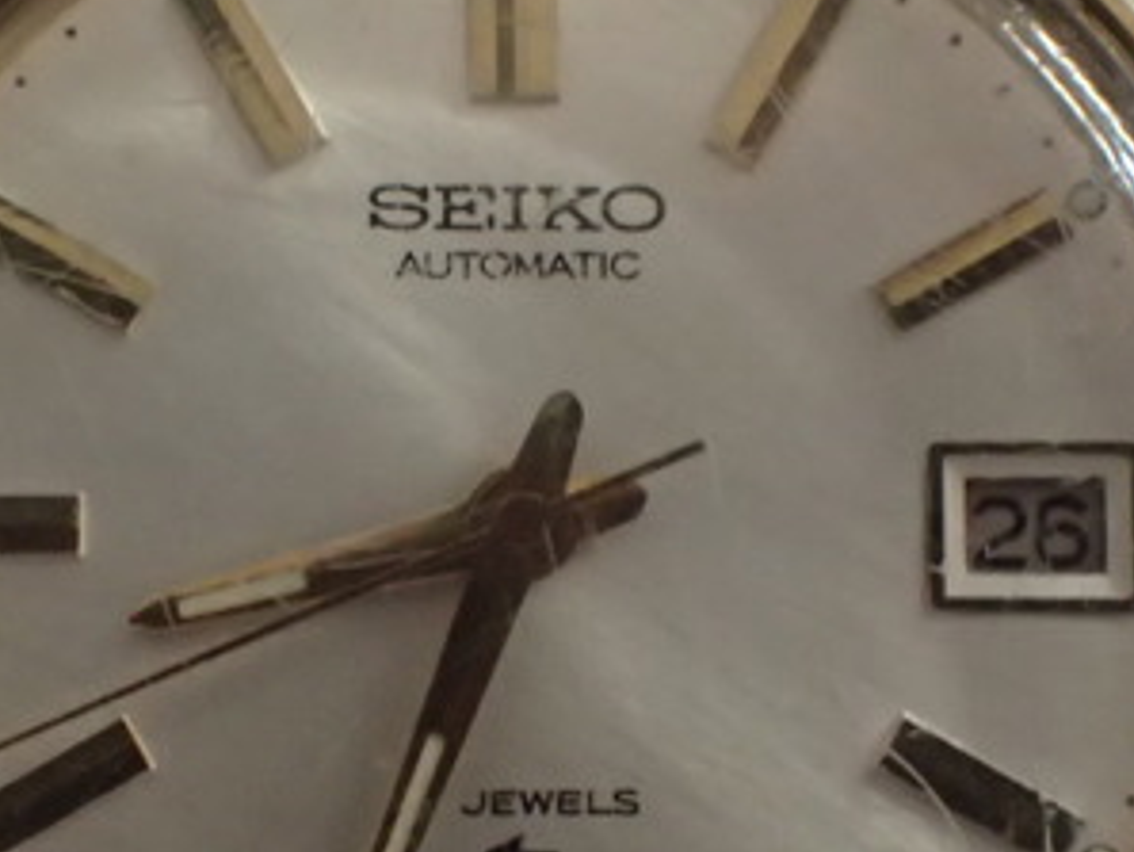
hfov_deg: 15.9
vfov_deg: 12.0
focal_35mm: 124
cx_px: 508
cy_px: 443
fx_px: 4064
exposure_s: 1/50
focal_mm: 8.41
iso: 1000
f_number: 3.1
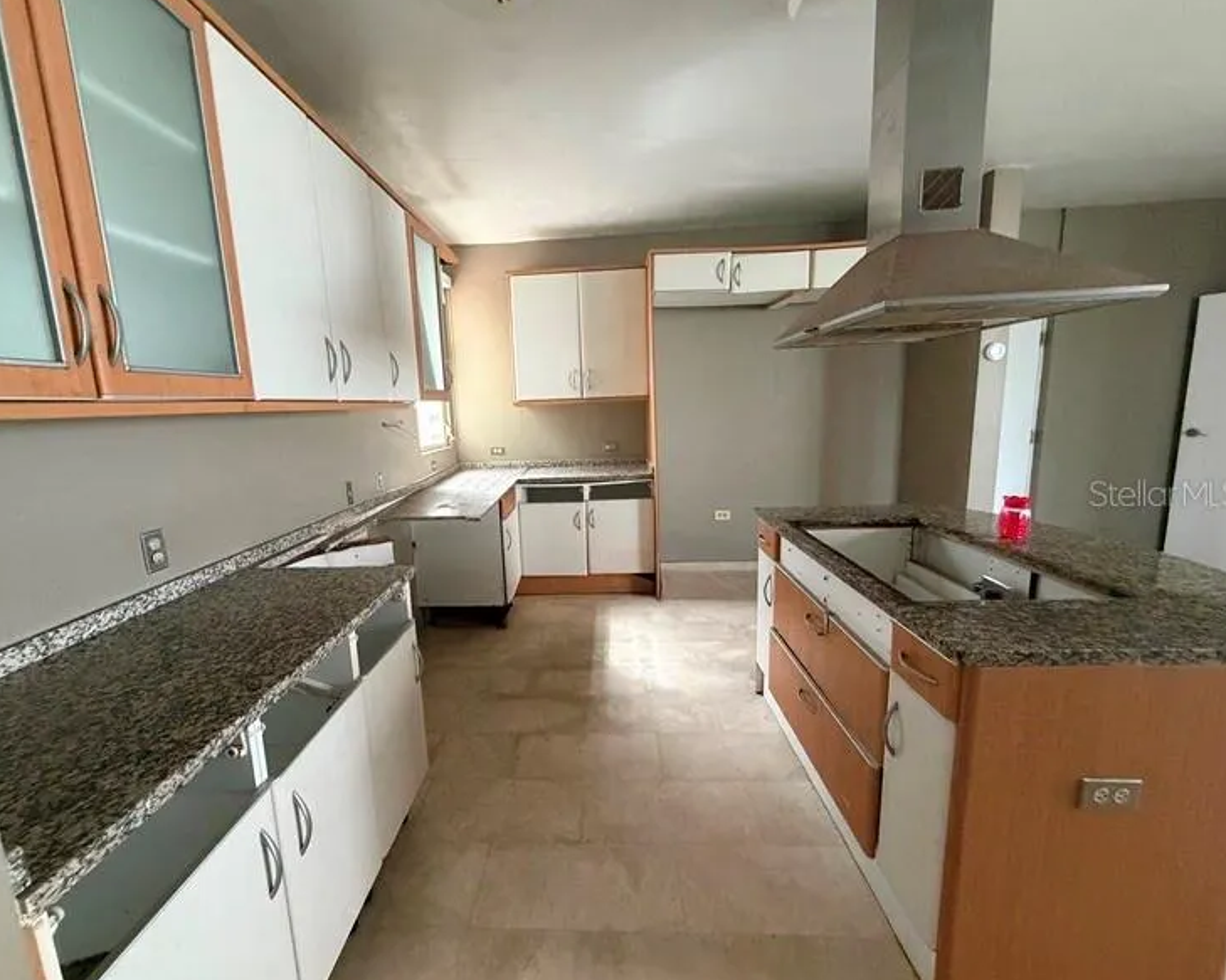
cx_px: 575
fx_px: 544
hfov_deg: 96.7
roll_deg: +4.7
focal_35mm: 15
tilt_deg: -8.8
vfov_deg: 84.0
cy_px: 493
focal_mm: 2.22
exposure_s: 1/60
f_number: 2.2
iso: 400
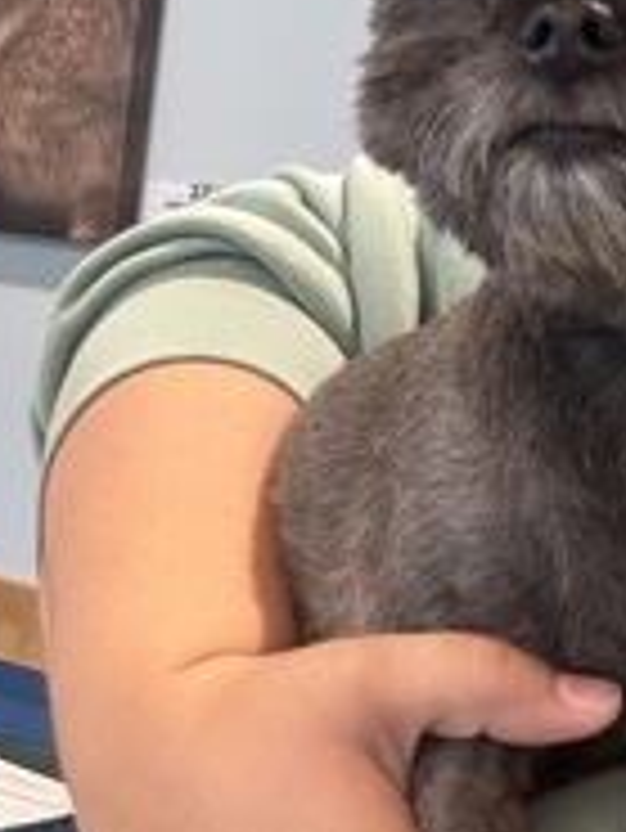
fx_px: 1638
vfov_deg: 28.5
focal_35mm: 68
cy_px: 441
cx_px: 570
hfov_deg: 21.1
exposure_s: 1/60
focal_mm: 2.69
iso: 160
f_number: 1.9
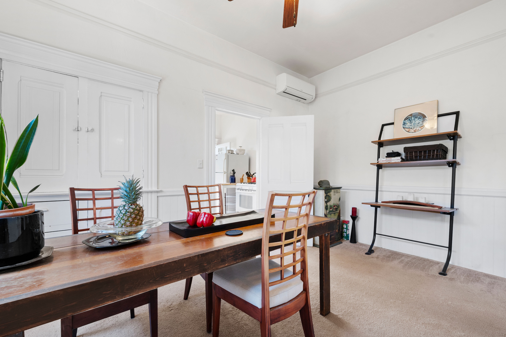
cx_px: 262
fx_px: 211
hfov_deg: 100.4
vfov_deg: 77.2
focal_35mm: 15
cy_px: 167
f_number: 9
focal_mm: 14
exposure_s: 1/2.5
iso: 250
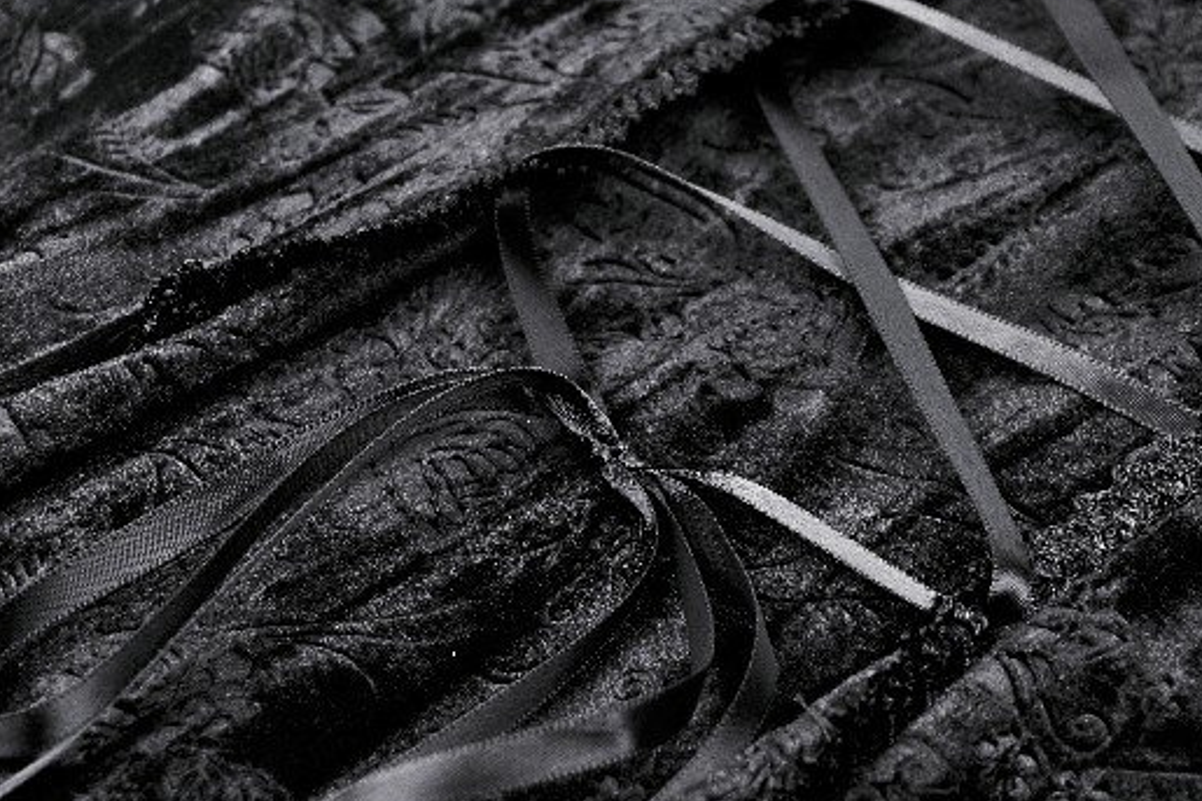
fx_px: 4573
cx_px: 585
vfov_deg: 10.0
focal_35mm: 137
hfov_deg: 15.0
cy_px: 516
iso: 200
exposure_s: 1/125
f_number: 9
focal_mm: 66
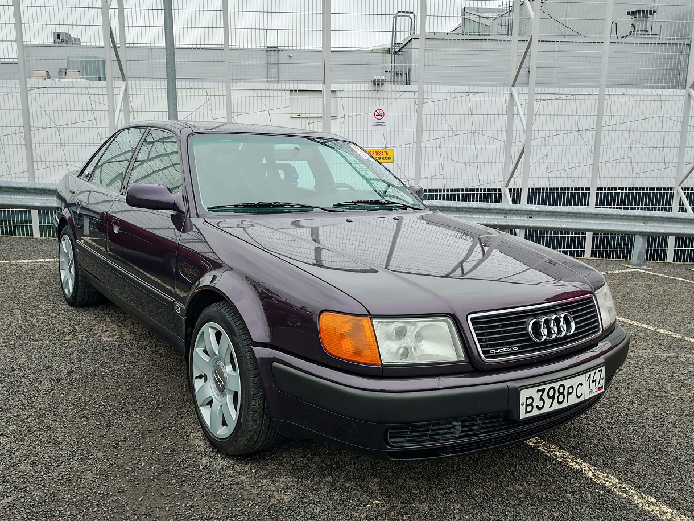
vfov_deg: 48.2
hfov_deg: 61.7
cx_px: 347
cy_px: 260
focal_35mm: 29
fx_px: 581
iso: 100
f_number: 2
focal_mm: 6.83
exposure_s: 1/570
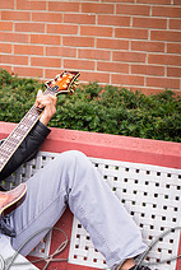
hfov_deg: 12.8
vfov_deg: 19.0
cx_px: 4
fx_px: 797
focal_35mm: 106
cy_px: 233
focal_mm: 50
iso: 200
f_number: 2.8
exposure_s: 1/100
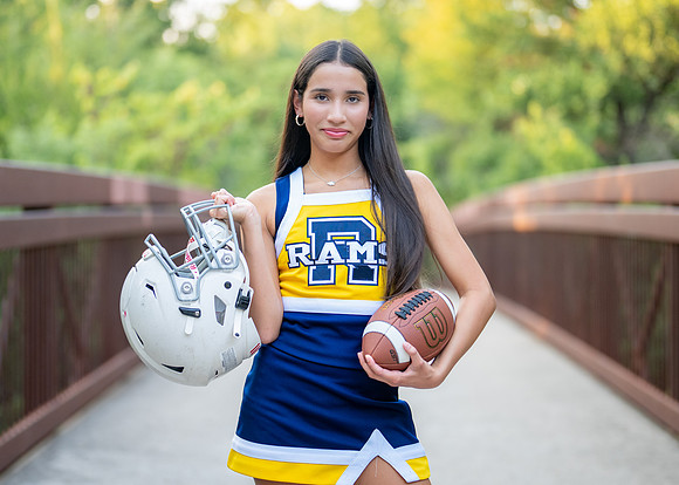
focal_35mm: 72
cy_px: 251
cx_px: 341
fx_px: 1381
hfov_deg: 27.6
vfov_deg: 19.9
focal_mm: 50
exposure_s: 1/500
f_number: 1.2
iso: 320
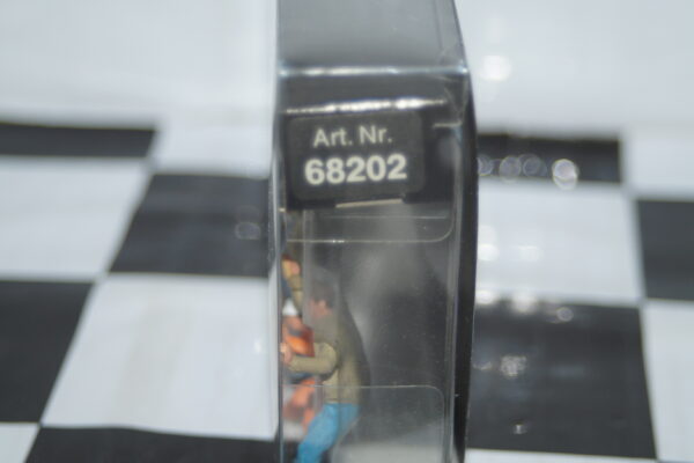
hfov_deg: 19.5
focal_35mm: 105
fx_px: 2024
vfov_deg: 13.0
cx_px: 347
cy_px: 232
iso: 250
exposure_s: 1/60
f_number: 5.6
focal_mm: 70
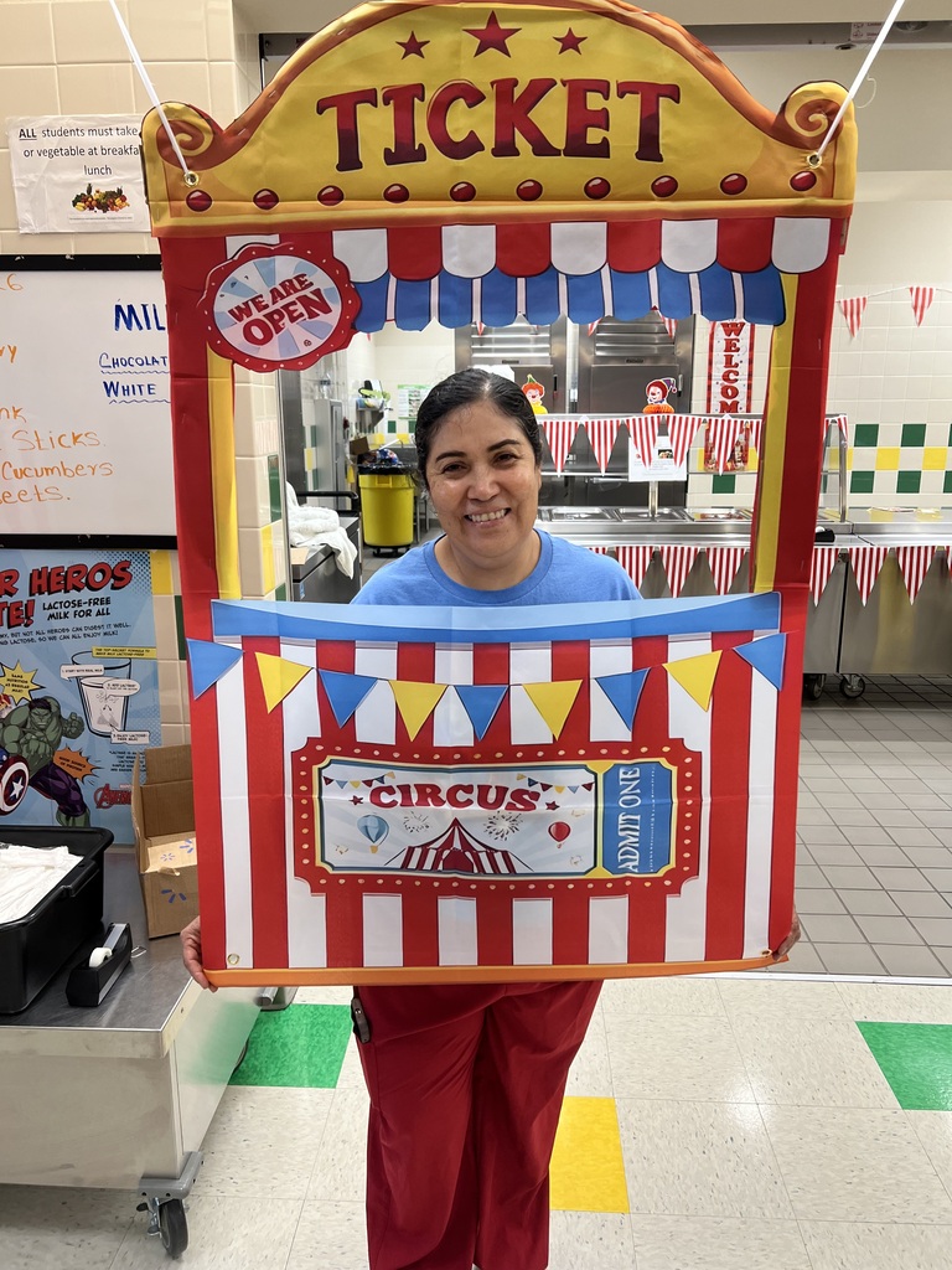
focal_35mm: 26
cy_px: 635
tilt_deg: -14.2
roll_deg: -1.1
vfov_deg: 67.3
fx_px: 953
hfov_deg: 53.1
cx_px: 476
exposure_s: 1/120
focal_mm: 5.7
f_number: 1.5
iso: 125
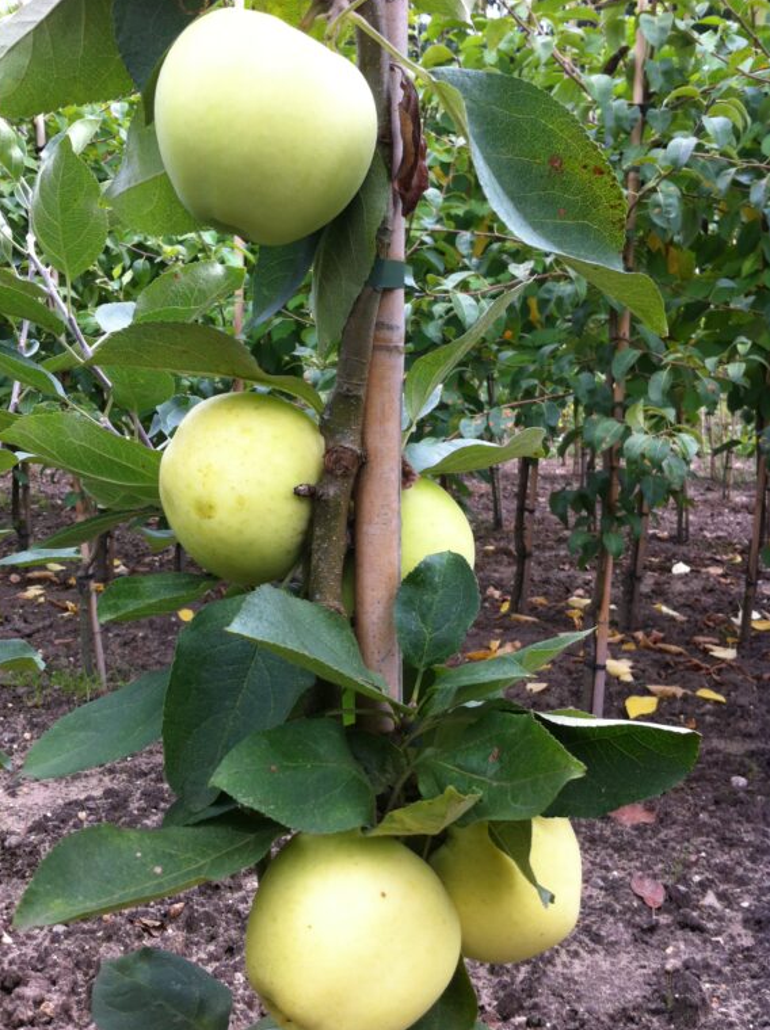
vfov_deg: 50.2
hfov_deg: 38.6
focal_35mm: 37
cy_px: 536
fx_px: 1100
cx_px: 374
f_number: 2.8
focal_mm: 3.85
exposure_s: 1/167
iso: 80
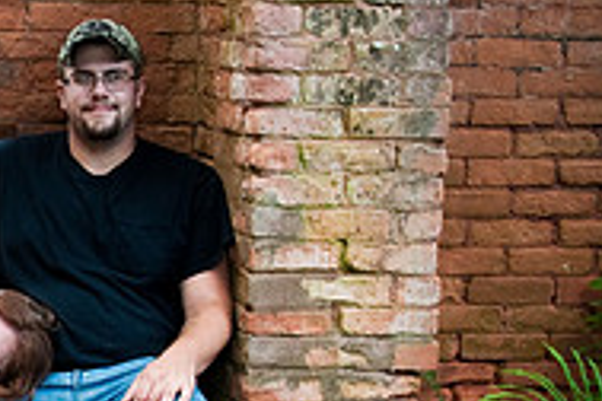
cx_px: -229
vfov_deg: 16.4
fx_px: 1388
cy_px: 173
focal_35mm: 83
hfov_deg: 21.5
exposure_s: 1/40
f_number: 3.5
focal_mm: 18
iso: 200
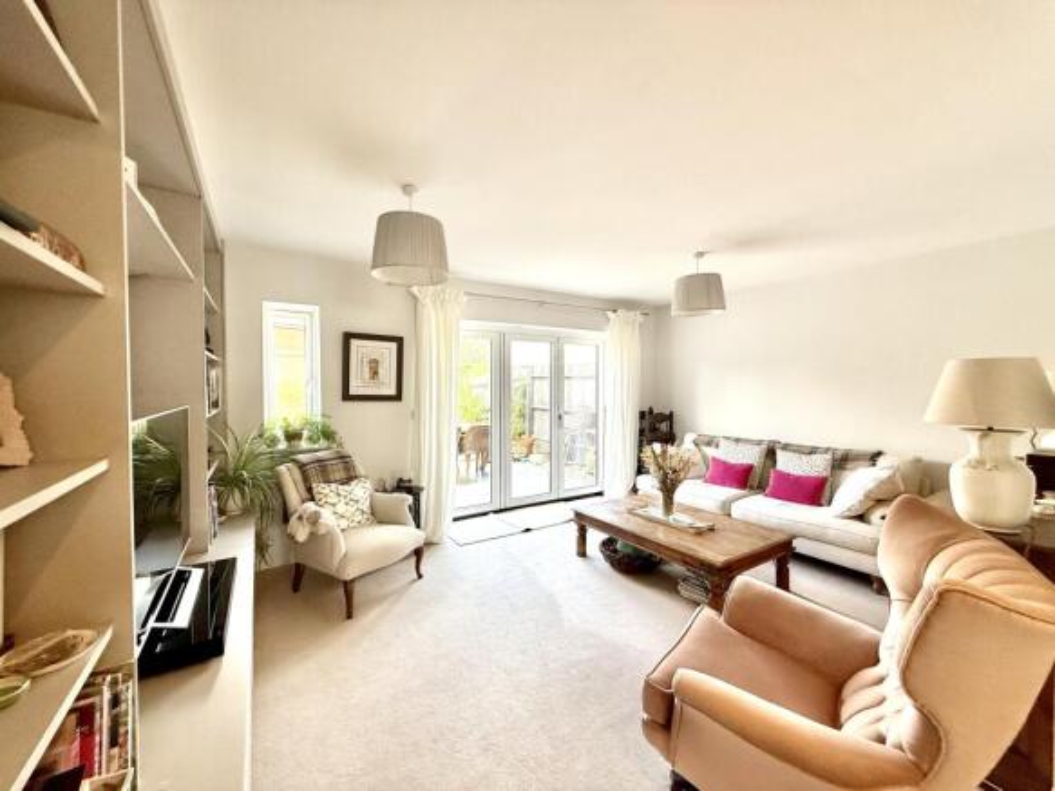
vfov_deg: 85.7
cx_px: 528
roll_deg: -0.2
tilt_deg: -0.7
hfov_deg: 102.1
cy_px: 396
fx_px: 427
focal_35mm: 14
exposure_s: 1/99
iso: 64
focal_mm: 2.22
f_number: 2.2
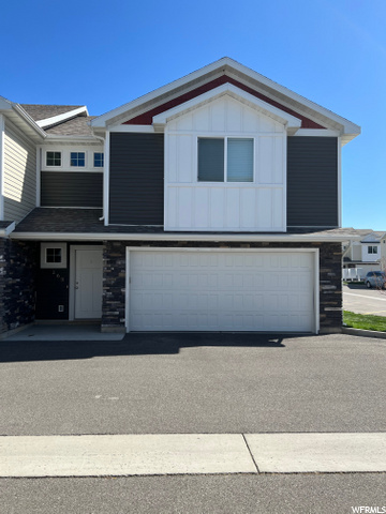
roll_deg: +0.1
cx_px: 193
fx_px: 387
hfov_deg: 53.1
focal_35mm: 26
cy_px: 257
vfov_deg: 67.3
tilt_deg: +1.4
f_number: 1.5
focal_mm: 5.7
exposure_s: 1/3257
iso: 50
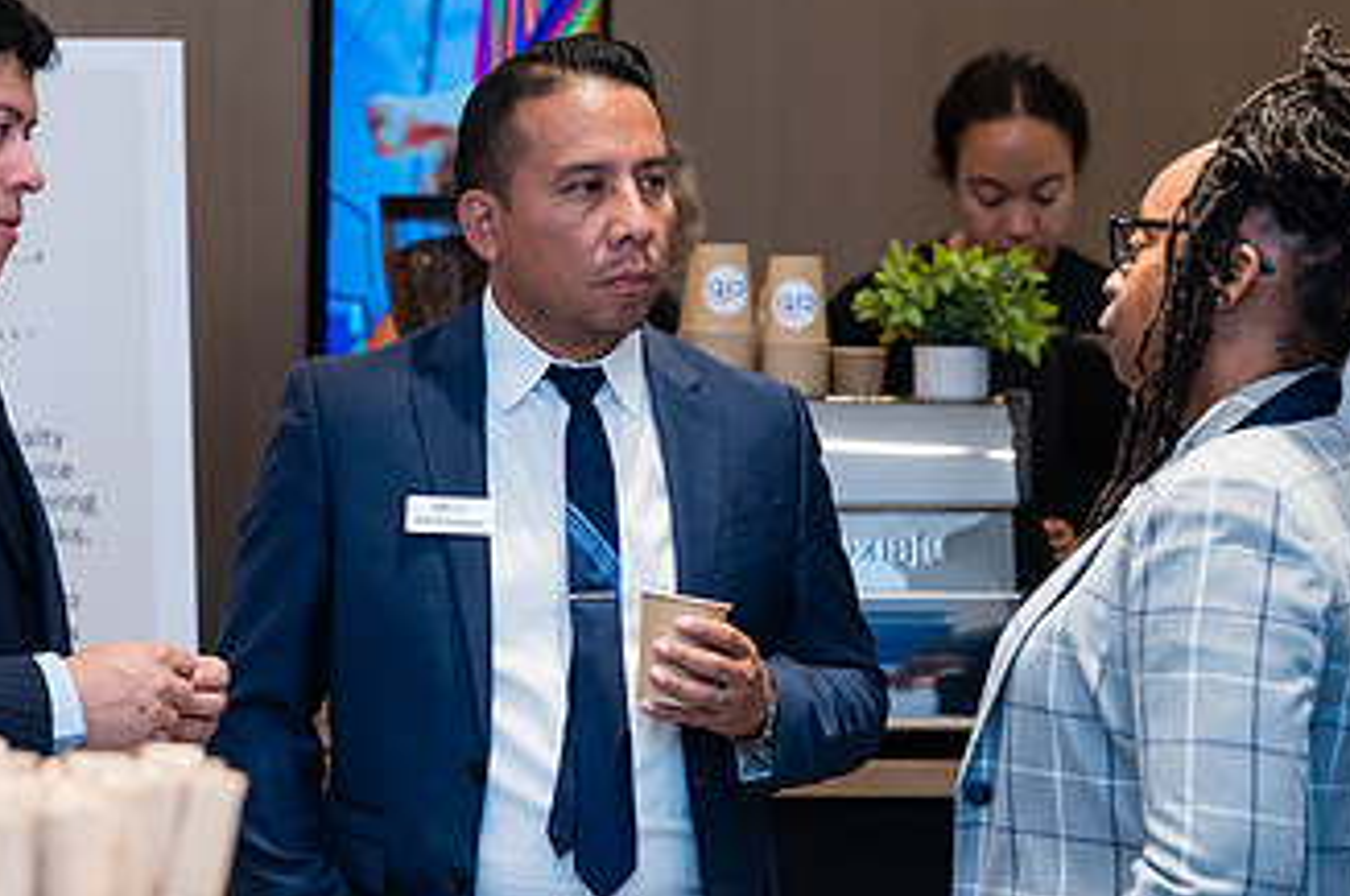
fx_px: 5467
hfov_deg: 14.0
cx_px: 359
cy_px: 376
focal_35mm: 146
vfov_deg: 9.4
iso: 800
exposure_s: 1/160
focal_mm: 80
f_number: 3.2
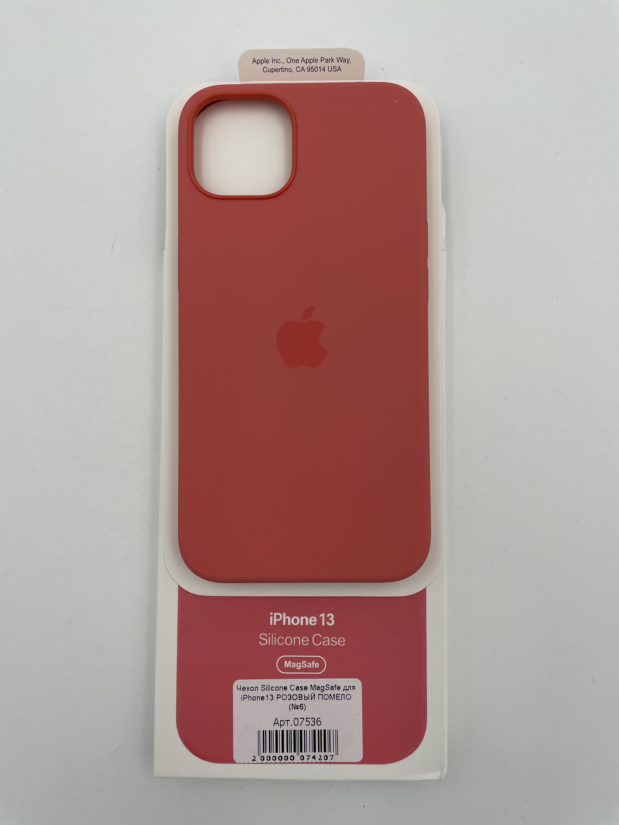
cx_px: 310
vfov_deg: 67.3
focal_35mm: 26
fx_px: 620
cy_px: 412
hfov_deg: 53.1
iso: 32
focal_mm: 4.2
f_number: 1.6
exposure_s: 1/1795
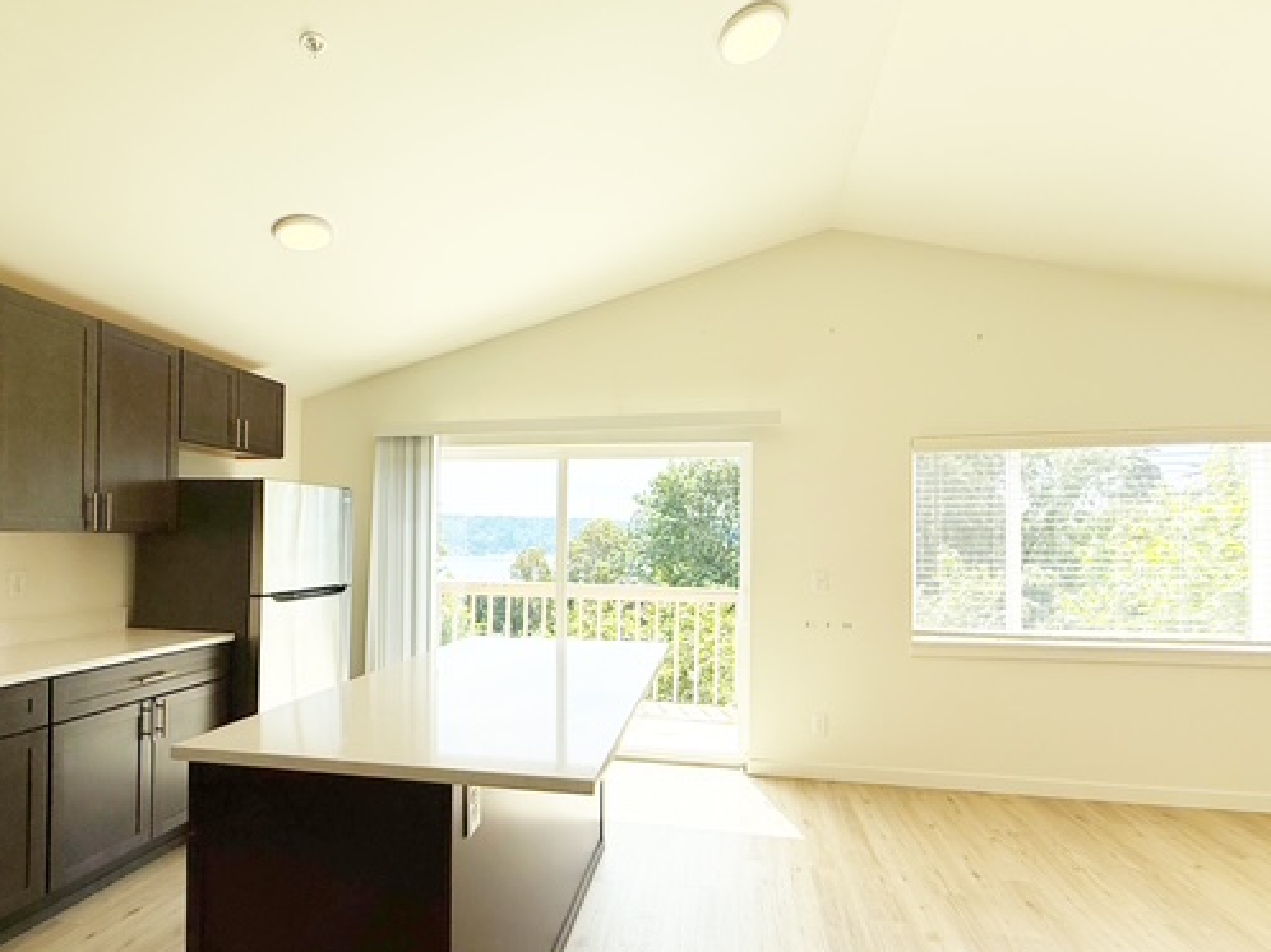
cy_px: 539
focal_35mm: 18
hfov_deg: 87.7
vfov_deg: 71.2
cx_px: 597
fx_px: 661
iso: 64
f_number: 2.2
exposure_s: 1/841
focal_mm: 2.22
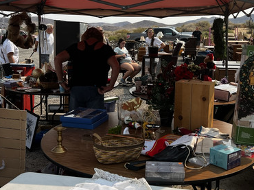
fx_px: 330
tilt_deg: -6.5
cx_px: 156
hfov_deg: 41.8
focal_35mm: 45
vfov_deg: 32.0
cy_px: 69
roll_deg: -1.1
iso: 50
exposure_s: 1/3704
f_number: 1.5
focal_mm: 5.7
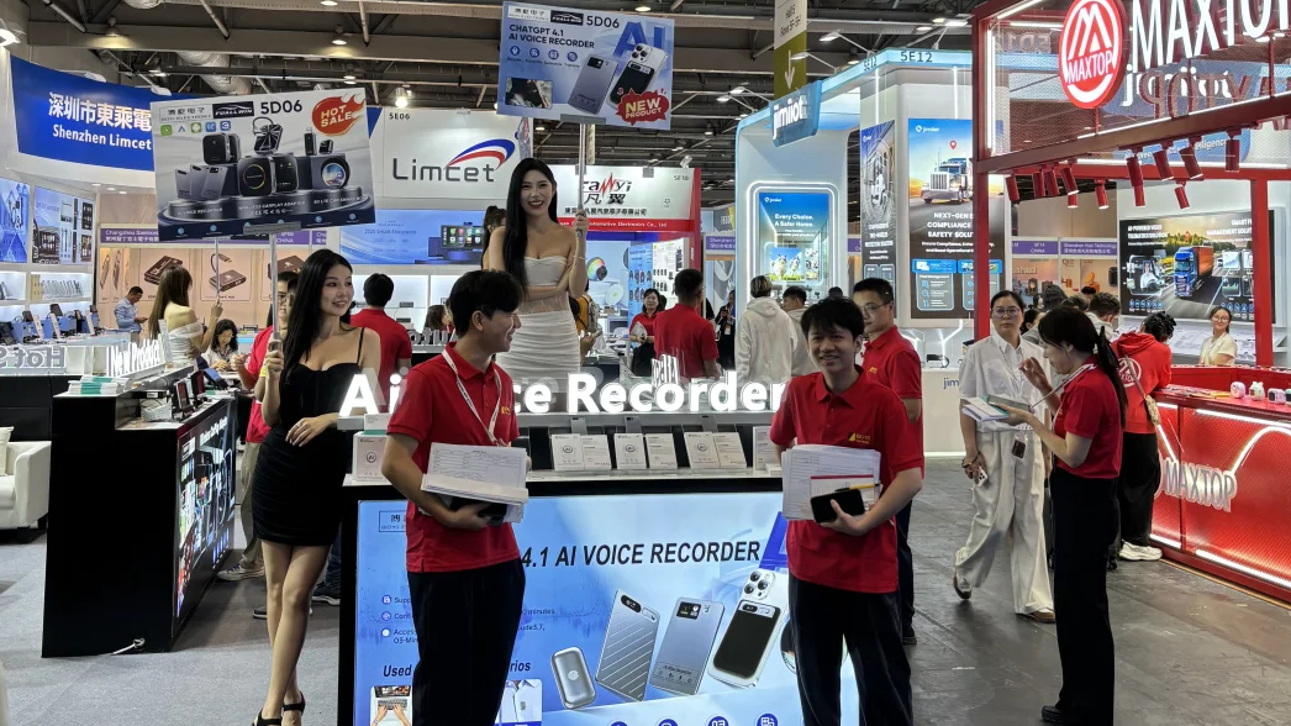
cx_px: 649
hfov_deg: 51.6
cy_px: 186
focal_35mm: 39
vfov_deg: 29.9
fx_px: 1335
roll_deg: +1.1
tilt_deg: +1.3
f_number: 1.6
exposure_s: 1/120
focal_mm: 5.96
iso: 80
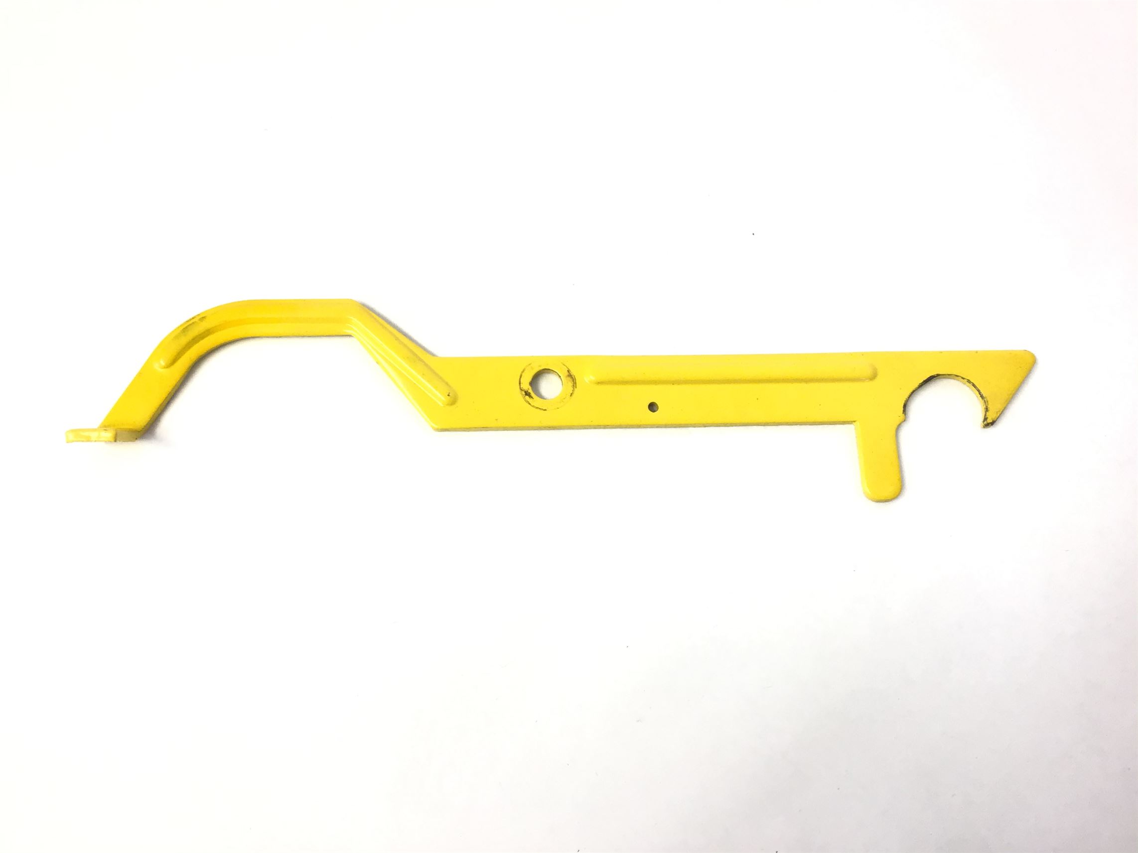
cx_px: 569
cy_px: 426
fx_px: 1019
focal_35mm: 31
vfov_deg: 45.4
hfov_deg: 58.4
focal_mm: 3.3
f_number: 2.4
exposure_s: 1/50
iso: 32
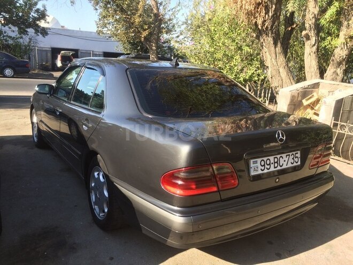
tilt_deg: -14.0
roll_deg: -2.0
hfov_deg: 61.7
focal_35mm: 29
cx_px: 176
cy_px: 132
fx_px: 296
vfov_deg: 48.2
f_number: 2.2
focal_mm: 4.15
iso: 32
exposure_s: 1/586
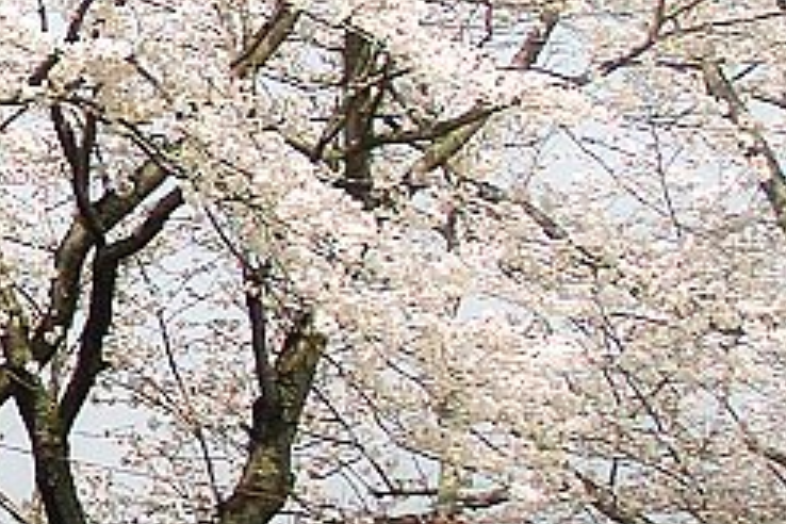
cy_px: 144
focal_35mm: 368
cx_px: -794
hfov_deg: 5.5
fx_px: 8034
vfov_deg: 3.7
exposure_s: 1/250
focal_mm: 39
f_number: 7.1
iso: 100
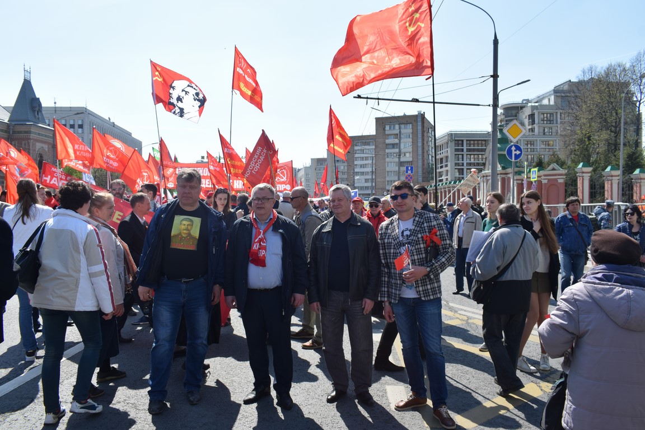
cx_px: 322
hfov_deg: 61.9
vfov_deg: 43.6
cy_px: 215
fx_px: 537
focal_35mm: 30
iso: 200
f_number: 9
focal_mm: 20
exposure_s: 1/320
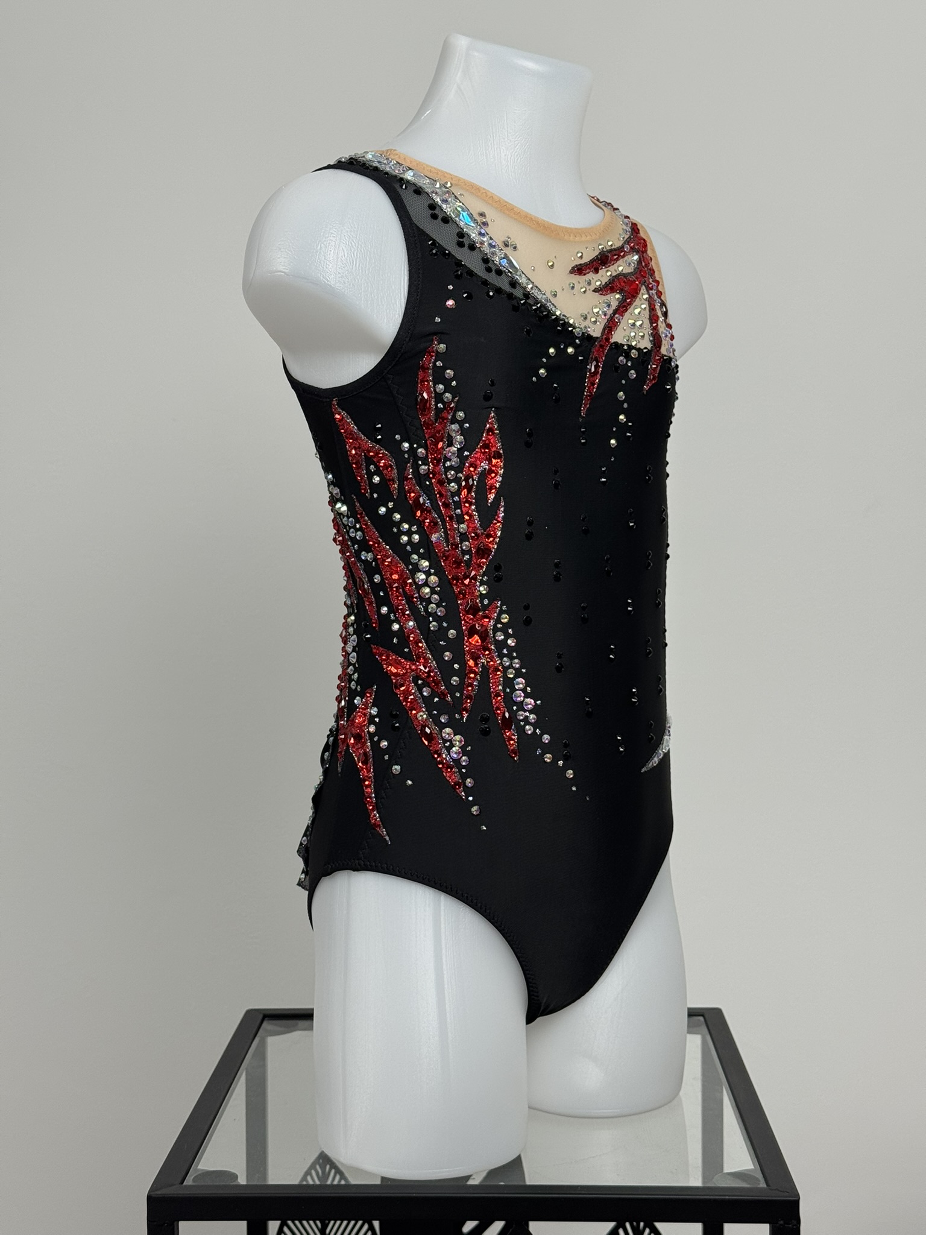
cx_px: 463
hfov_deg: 30.3
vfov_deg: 39.7
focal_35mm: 48
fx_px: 1712
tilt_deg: -3.7
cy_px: 618
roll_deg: +0.4
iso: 64
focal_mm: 6.76
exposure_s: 1/100
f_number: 1.78
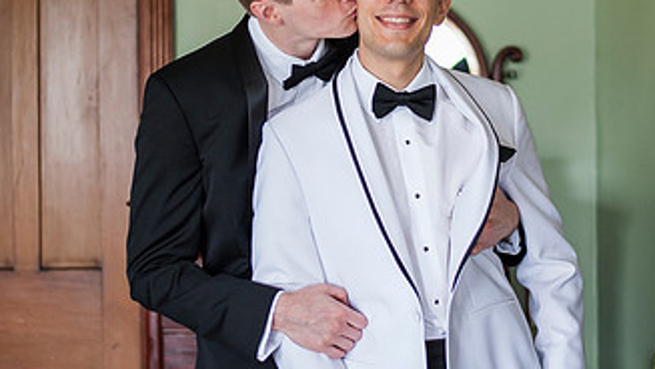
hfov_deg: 21.6
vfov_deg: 12.2
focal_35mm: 99
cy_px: 92
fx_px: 1720
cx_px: 355
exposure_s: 1/200
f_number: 1.8
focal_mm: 50
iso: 1000
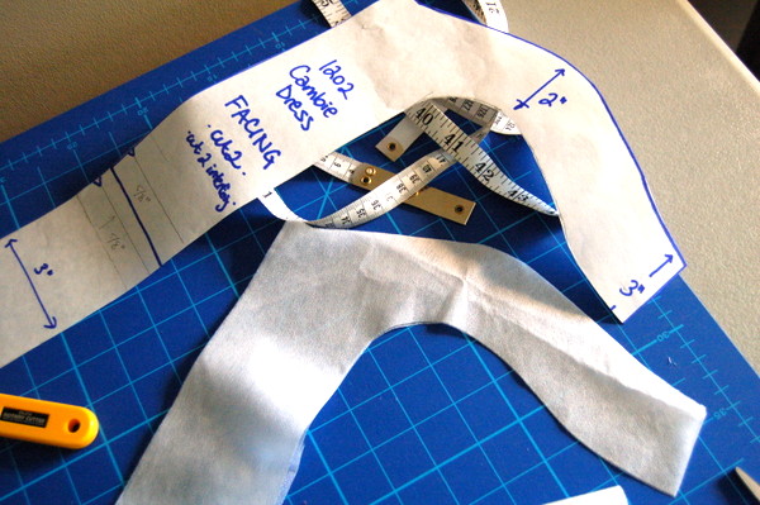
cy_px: 252
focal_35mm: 42
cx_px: 380
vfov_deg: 31.8
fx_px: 886
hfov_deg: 46.4
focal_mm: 28
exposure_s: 1/50
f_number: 4.2
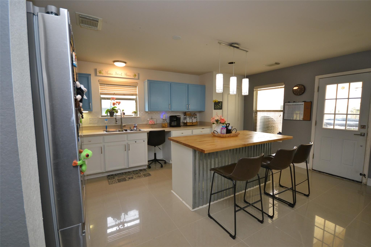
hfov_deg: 100.4
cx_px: 186
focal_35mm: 15
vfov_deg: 77.3
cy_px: 124
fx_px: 155
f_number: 4
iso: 500
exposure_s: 1/60
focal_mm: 10
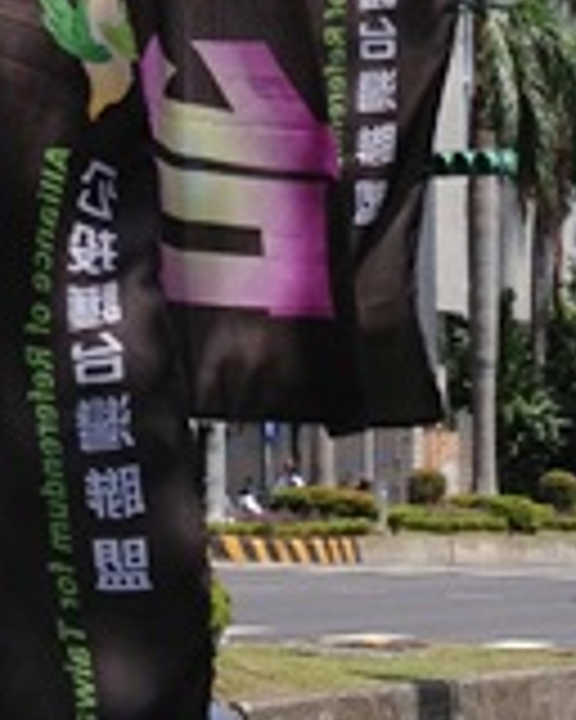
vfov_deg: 11.0
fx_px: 3644
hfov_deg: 9.0
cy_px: -270
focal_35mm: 171
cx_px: 202
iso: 50
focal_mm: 4.28
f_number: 2.4
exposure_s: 1/1905
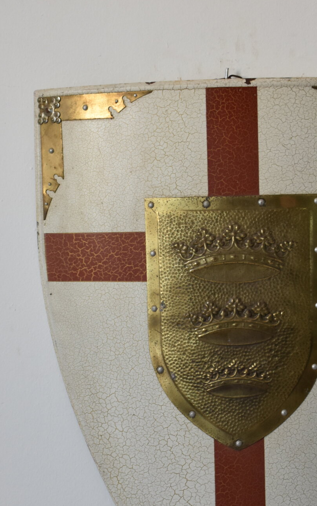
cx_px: 190
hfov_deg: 16.5
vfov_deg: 26.1
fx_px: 1092
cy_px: 309
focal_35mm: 79
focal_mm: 26
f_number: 5.6
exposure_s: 1/125
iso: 800
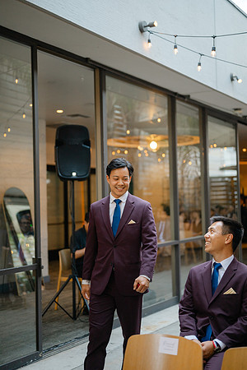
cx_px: 124
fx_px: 515
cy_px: 185
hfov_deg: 27.0
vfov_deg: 39.6
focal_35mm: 50
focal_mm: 50
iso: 250
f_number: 1.8
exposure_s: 1/160
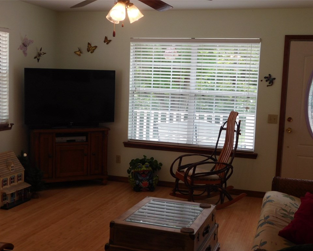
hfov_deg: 39.5
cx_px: 146
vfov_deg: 32.1
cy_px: 126
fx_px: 435
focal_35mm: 47
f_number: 3.7
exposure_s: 1/80
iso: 125
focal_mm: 8
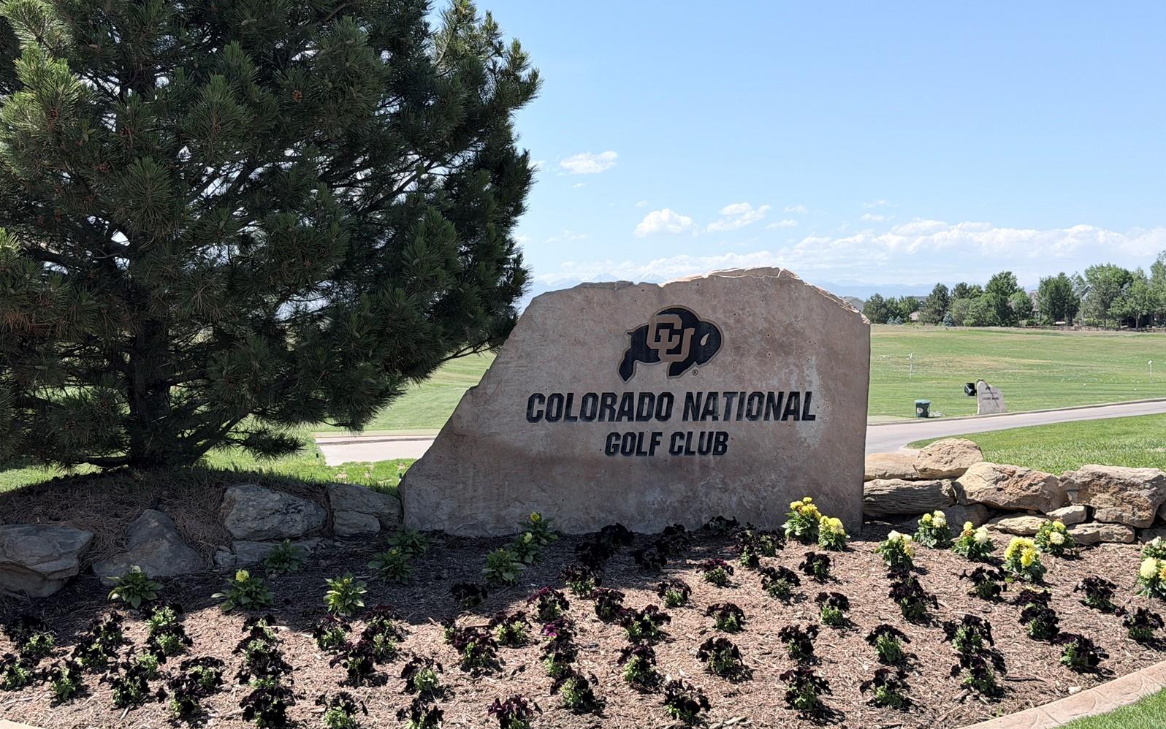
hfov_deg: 39.6
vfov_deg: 25.4
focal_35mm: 51
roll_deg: +0.5
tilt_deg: -1.7
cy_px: 354
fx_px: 1621
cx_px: 584
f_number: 1.78
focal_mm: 6.76
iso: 80
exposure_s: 1/4587
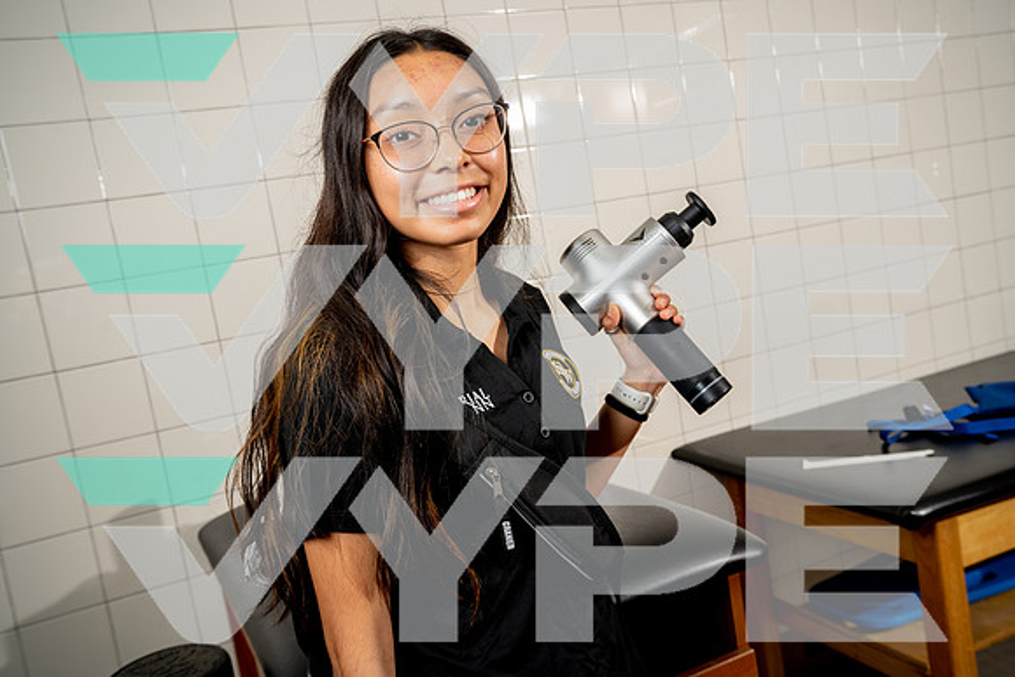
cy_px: 338
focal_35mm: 32
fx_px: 902
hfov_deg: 58.7
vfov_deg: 41.1
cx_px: 508
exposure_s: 1/250
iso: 250
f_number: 6.3
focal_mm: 32
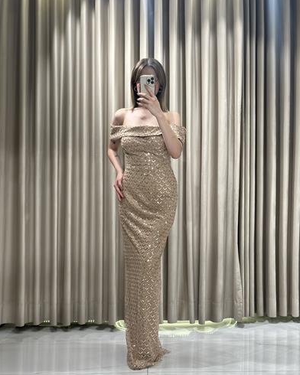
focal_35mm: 51
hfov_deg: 29.7
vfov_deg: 36.7
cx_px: 152
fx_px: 566
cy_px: 189
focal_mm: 6.86
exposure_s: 1/349
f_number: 1.78
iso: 80
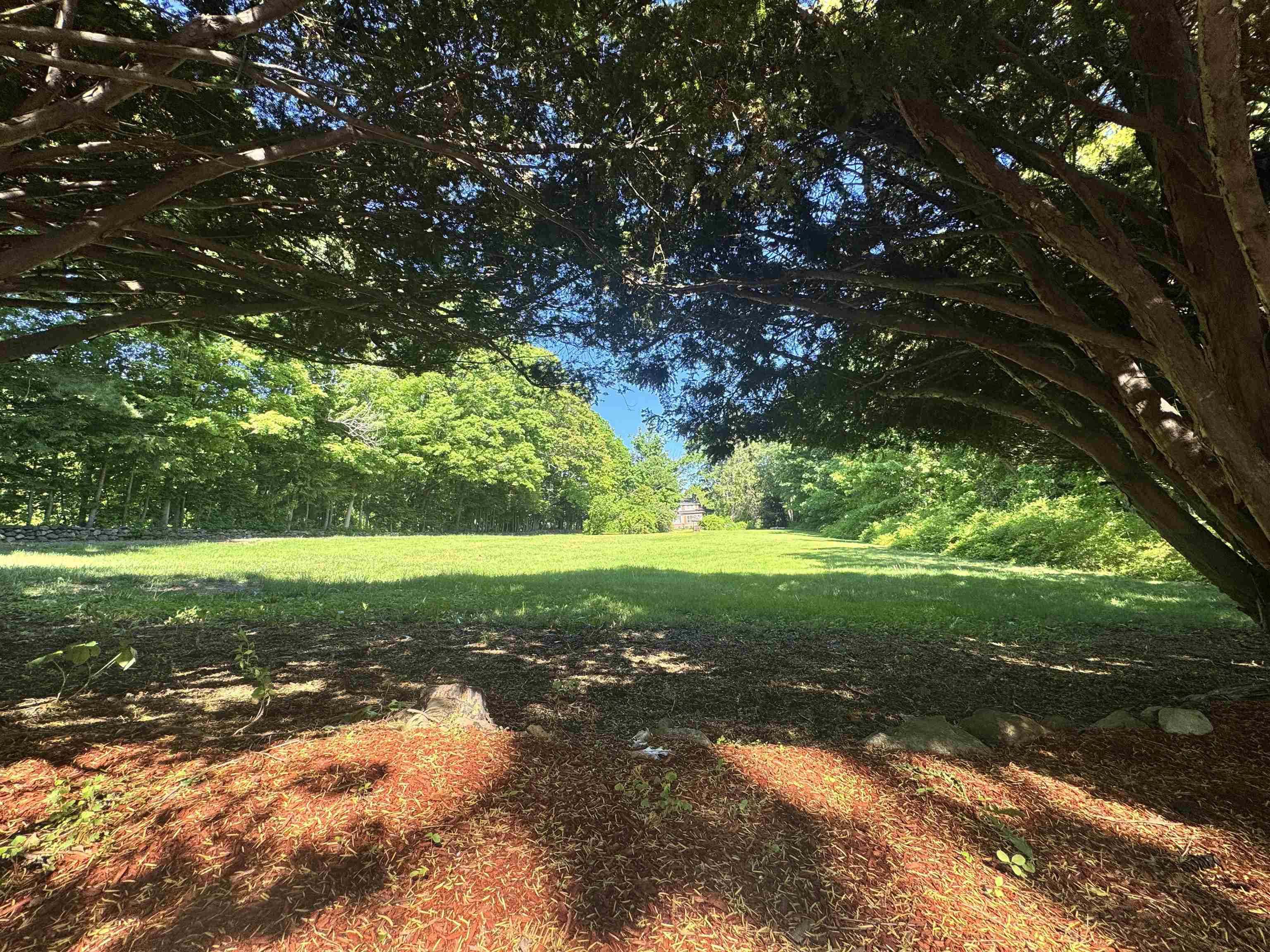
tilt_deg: +8.8
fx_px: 514
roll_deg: +3.8
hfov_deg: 102.1
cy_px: 476
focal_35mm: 14
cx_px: 635
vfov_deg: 85.7
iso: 40
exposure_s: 1/296
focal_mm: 2.22
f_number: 2.2
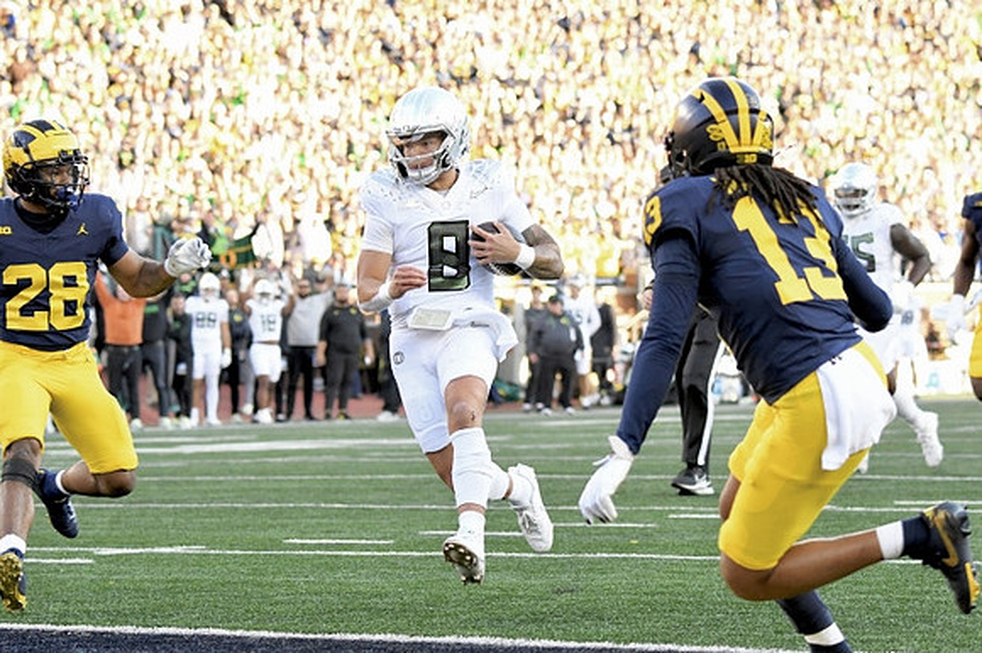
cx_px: 491
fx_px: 5507
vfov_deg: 6.8
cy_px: 326
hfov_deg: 10.2
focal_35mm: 202
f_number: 5
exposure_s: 1/1000
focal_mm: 135
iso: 2500
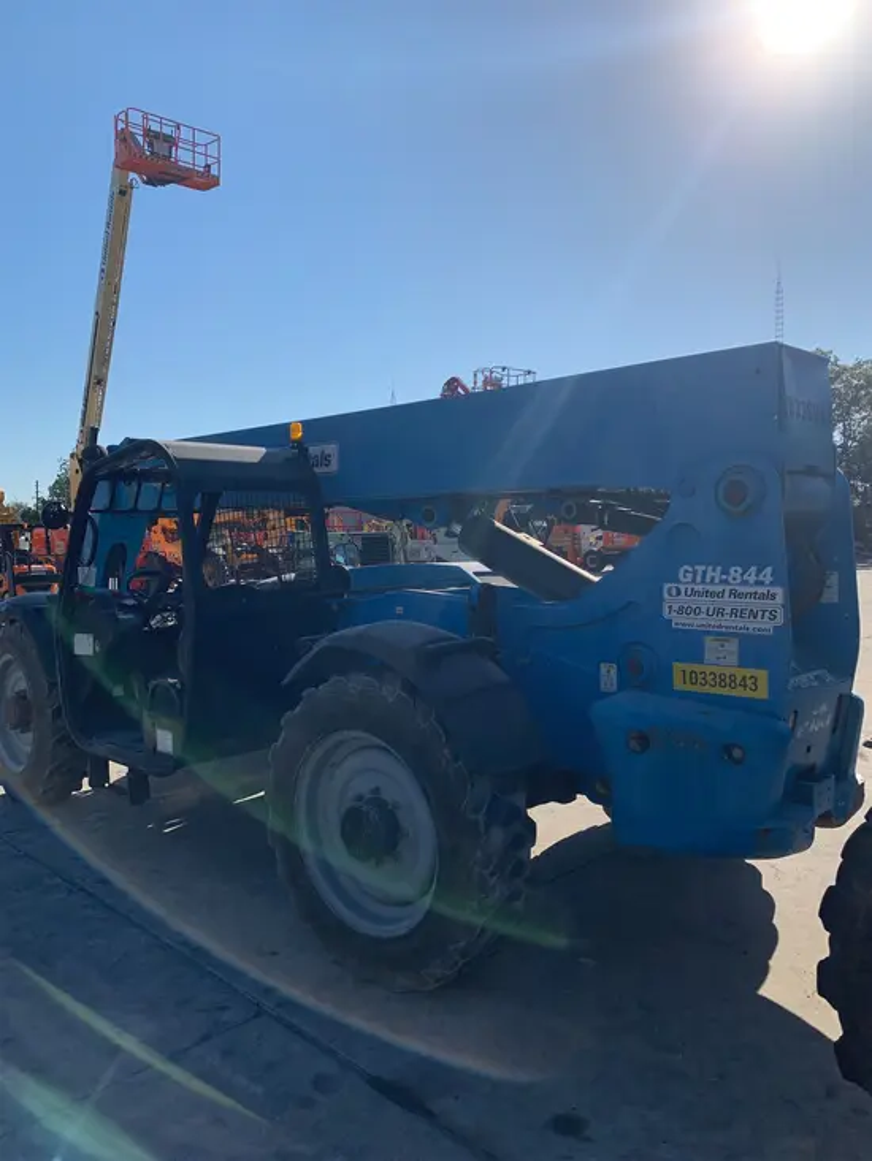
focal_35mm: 26
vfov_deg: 67.3
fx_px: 873
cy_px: 580
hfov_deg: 53.1
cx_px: 436
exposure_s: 1/3401
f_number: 1.8
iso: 25
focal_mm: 4.25
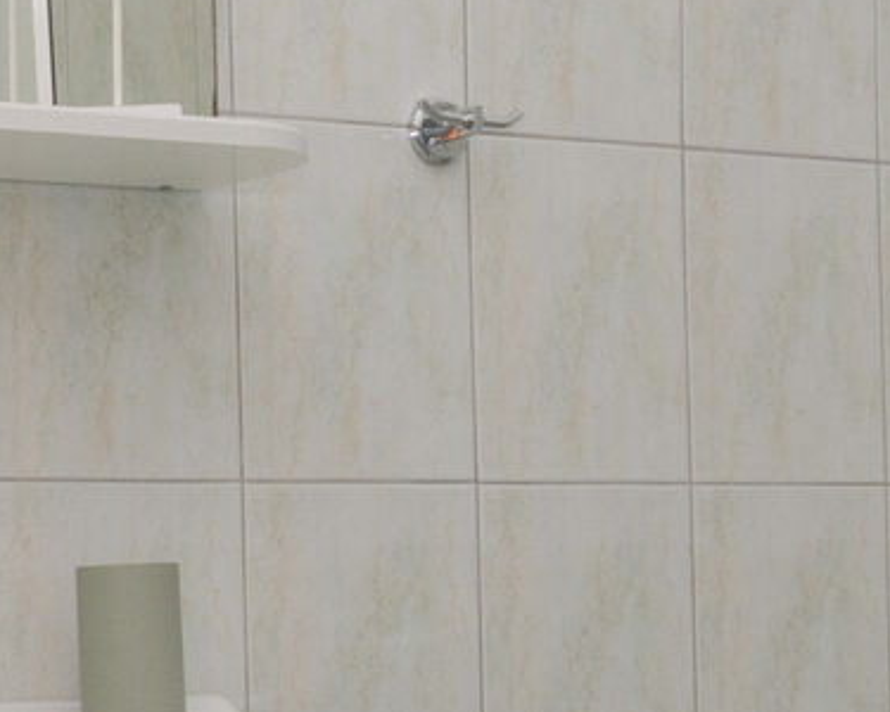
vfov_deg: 14.6
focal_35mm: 105
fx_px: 2766
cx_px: -102
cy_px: 576
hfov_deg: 17.6
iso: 250
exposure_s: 1/200
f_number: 8
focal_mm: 10
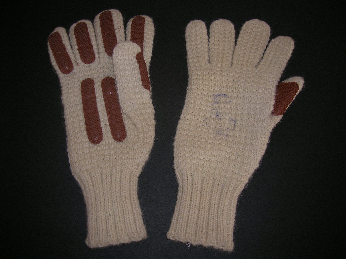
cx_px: 173
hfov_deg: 54.0
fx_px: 340
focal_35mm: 34
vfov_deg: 41.8
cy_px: 130
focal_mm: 5.7
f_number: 2.9
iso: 50
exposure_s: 1/60.1
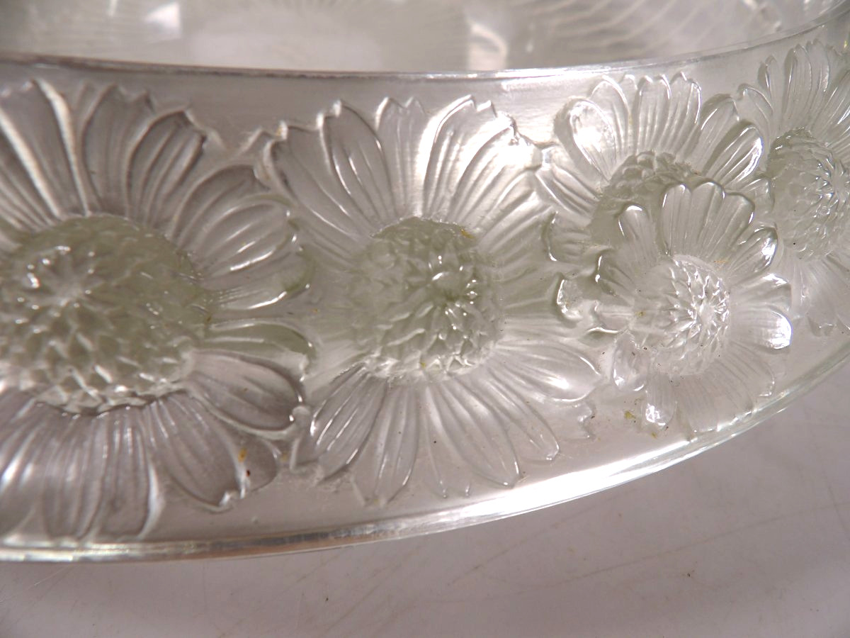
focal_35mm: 24
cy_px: 319
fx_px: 589
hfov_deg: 71.6
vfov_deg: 56.8
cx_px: 425
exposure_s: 1/33
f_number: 2.8
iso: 125
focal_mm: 4.3
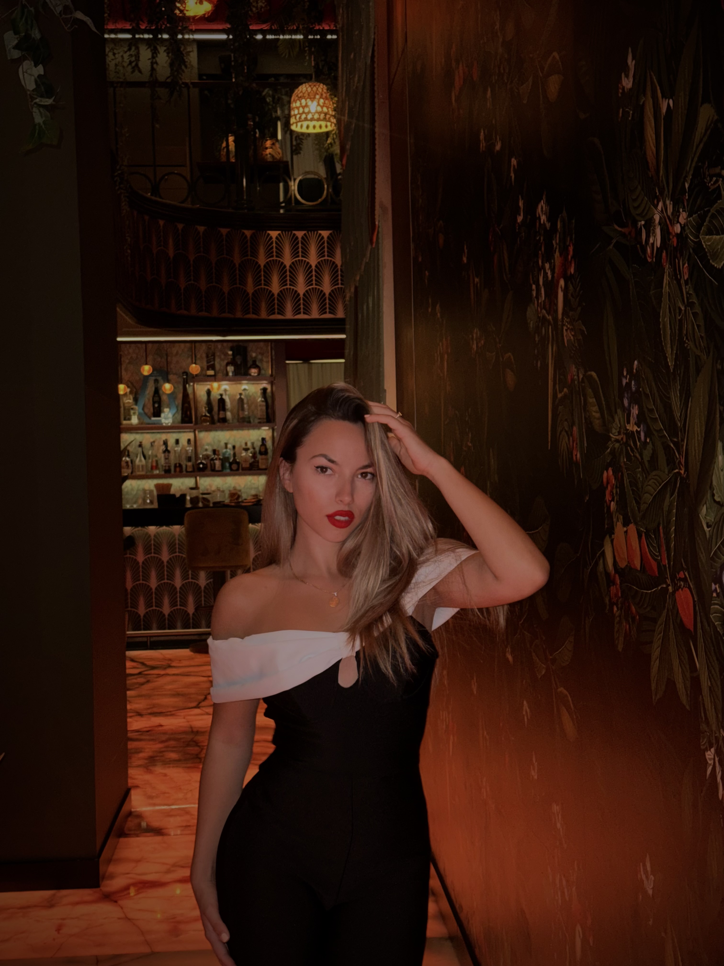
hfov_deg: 30.3
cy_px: 483
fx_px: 1339
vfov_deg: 39.7
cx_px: 362
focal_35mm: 48
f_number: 1.78
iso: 160
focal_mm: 6.76
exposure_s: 1/4
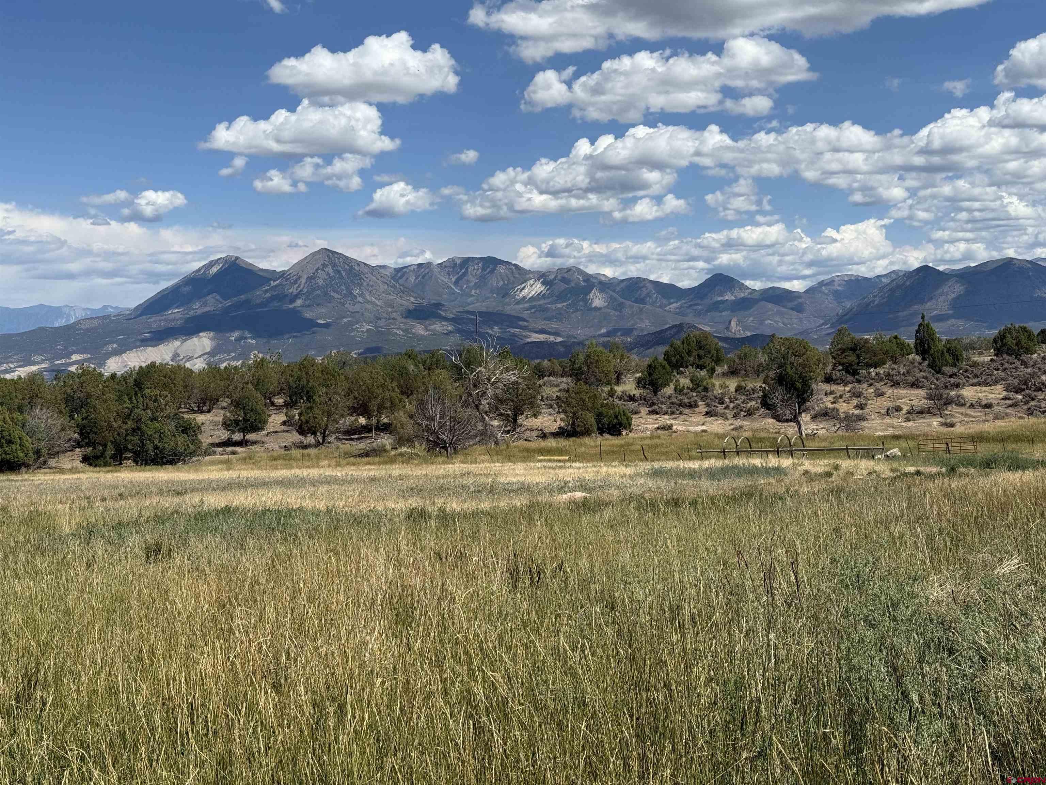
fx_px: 1450
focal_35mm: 48
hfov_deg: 39.7
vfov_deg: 30.3
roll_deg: +0.7
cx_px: 523
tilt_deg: -1.5
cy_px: 392
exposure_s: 1/7874
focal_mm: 6.76
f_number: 1.78
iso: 64
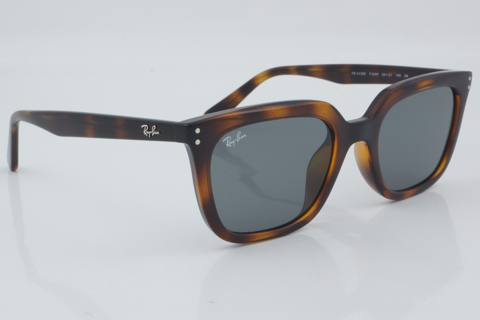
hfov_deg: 27.0
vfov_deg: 18.2
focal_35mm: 75
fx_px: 1000
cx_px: 240
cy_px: 160
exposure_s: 1/4
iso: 100
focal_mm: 50
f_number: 29
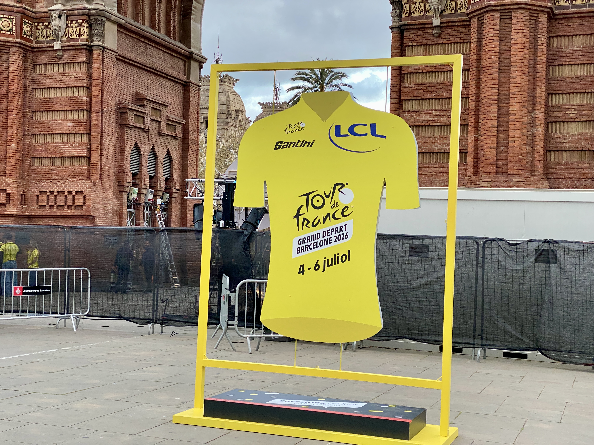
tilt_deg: +1.7
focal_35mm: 52
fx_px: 892
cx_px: 297
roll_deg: -1.7
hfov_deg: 36.8
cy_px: 222
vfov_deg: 28.0
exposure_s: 1/121
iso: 125
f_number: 2
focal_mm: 6
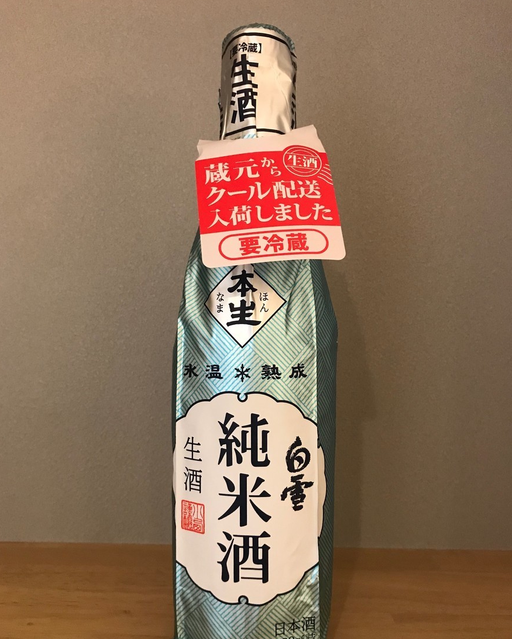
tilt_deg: -1.6
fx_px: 568
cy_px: 347
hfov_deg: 48.5
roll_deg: -0.8
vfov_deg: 58.7
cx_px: 251
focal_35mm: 30
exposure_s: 1/15
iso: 80
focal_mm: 3.99
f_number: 1.8
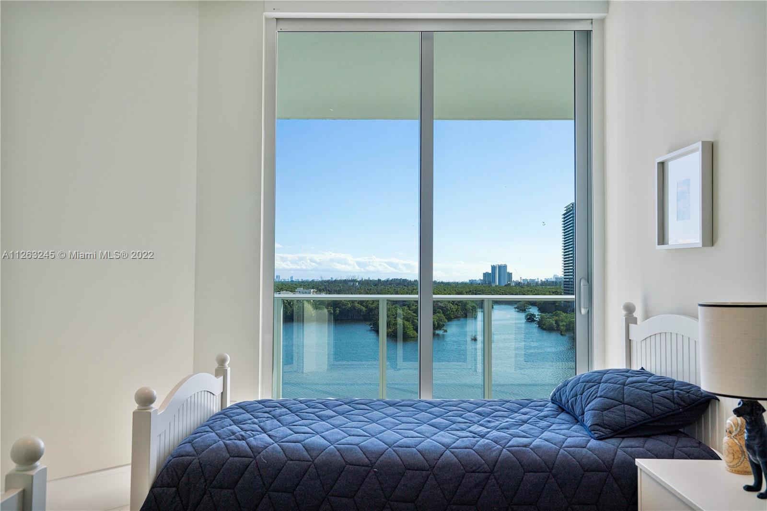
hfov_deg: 63.7
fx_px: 618
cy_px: 256
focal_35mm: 29
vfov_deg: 44.9
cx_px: 384
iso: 500
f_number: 8
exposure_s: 1/800
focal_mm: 29
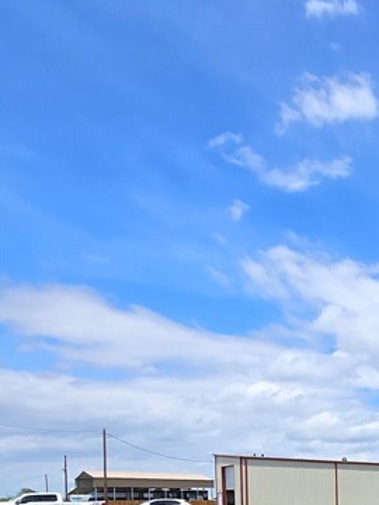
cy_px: 519
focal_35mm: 37
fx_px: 540
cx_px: 533
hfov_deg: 28.7
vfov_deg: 42.4
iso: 25
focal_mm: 1.7
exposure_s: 1/1208
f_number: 2.2
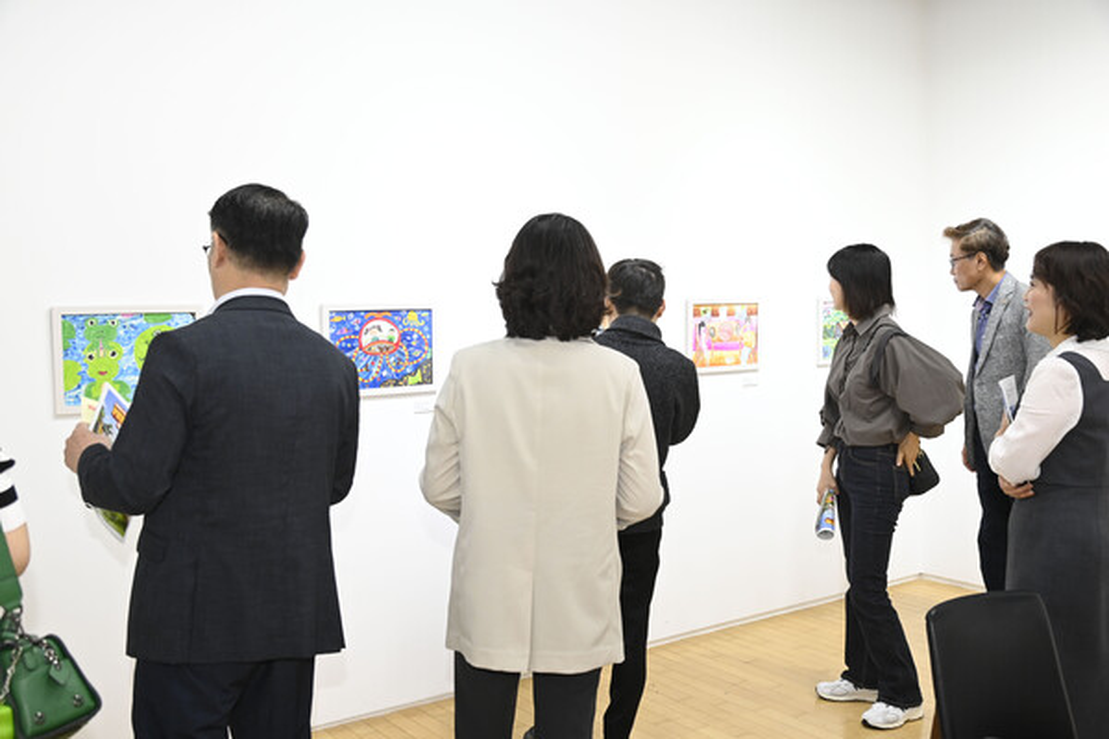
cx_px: 554
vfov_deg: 37.9
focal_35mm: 35
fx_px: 1078
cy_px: 370
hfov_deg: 54.4
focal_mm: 35
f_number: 5.6
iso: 3200
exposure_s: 1/200
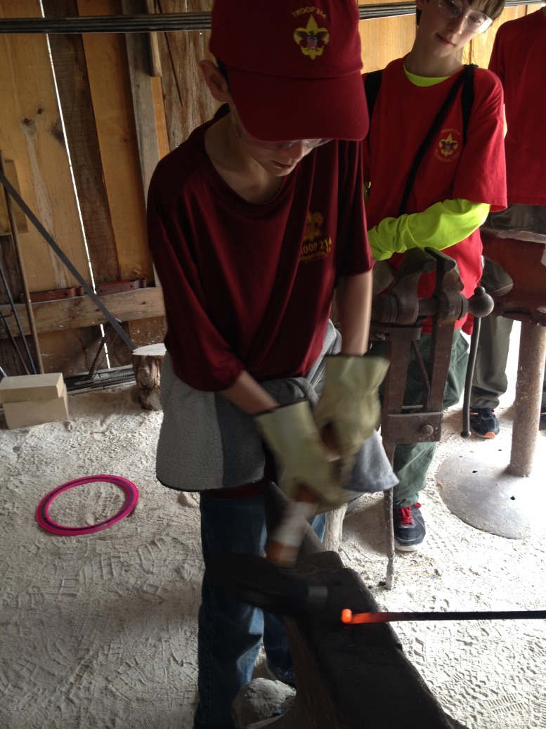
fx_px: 758
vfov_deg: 51.4
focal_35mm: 36
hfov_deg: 39.6
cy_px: 365
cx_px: 270
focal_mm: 4.28
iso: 50
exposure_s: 1/35
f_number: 2.4
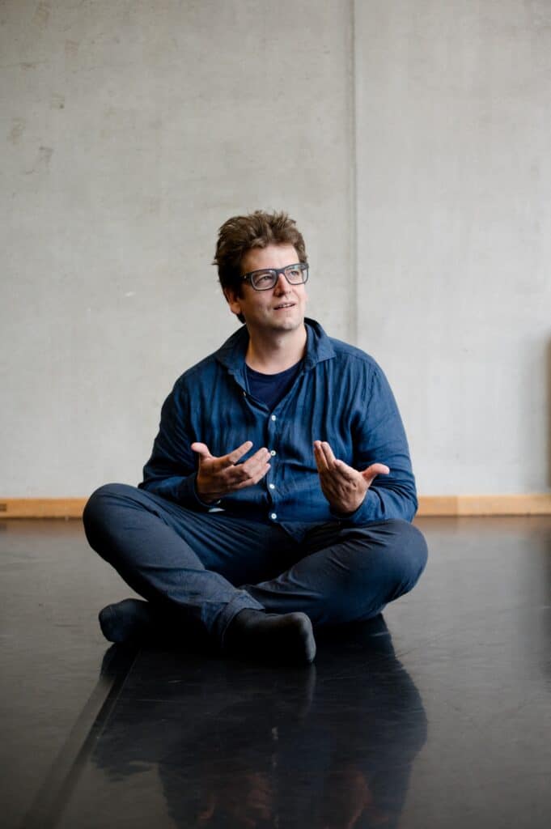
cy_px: 414
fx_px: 1610
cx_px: 276
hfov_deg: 19.4
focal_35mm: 70
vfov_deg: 28.9
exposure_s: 1/200
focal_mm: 70
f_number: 2.8
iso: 1000
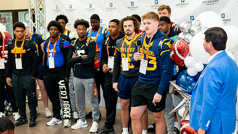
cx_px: 112
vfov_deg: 19.7
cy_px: 80
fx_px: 385
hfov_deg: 34.3
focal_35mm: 61
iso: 1600
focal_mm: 38
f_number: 2.8
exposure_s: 1/200
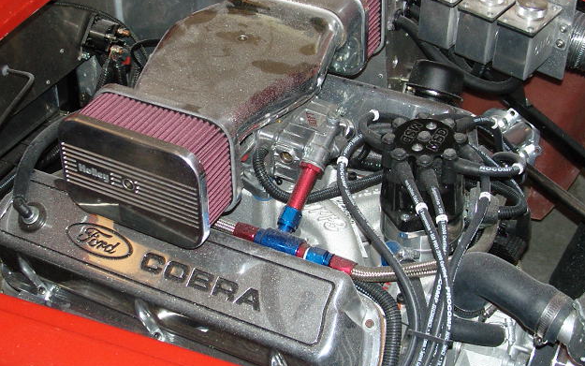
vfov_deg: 19.7
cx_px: 284
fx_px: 1053
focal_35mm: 66
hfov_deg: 31.1
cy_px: 123
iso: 100
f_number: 2.8
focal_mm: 7.8
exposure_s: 1/40
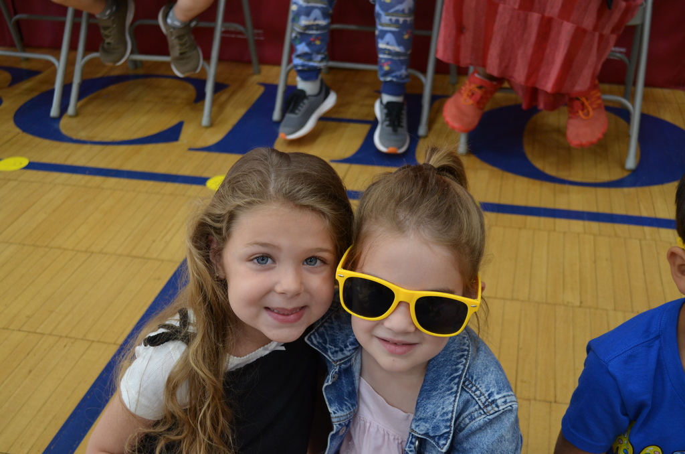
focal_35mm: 45
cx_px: 342
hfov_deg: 43.7
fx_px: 854
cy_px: 227
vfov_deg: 29.7
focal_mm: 30
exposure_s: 1/100
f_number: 4.5
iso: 800
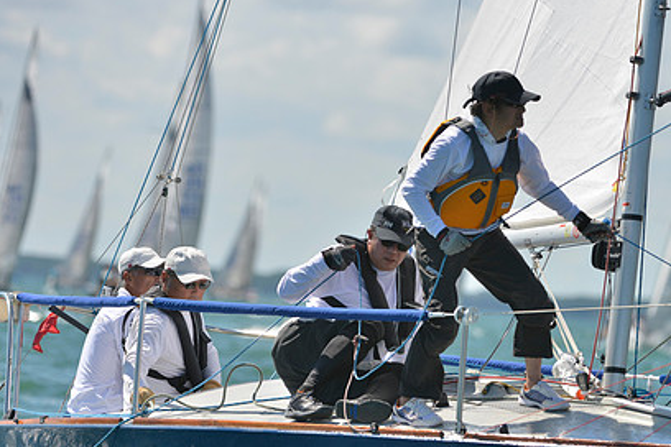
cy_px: 270
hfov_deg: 5.4
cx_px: 411
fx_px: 7157
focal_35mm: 384
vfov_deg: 3.6
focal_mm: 270
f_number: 5
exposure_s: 1/1250
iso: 200
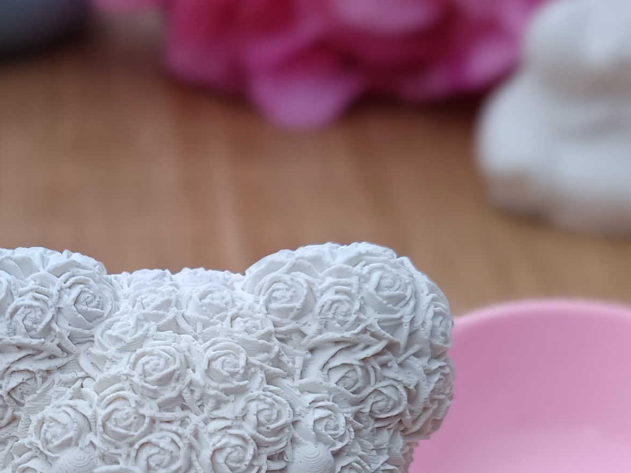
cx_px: 98
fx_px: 1495
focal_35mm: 82
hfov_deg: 23.4
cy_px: 550
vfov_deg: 17.3
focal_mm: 5.31
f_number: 1.7
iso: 52
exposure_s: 1/519
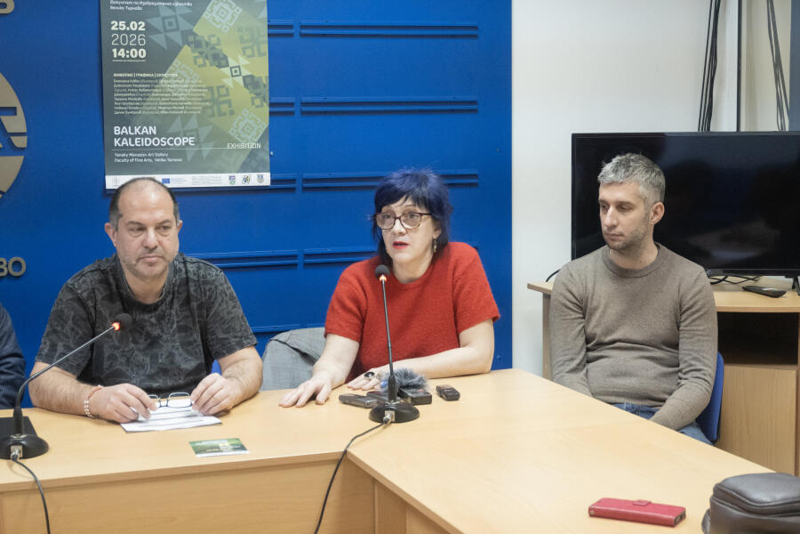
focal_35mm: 63
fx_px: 1400
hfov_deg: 31.9
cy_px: 267
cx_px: 400
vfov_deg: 21.6
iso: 4000
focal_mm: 42
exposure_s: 1/60
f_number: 5.6
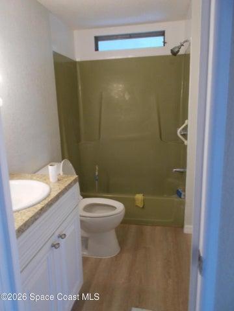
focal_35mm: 26
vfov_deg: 67.3
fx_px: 234
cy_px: 156
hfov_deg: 53.1
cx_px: 117
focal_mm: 4.6
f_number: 3.2
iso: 140
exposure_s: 1/25
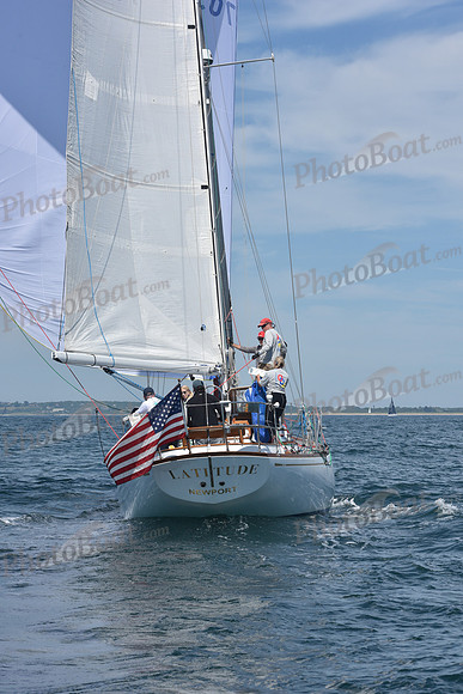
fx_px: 1831
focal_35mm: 95
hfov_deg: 14.4
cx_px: 232
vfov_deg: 21.5
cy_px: 347
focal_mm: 95
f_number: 11
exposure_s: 1/800
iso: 250
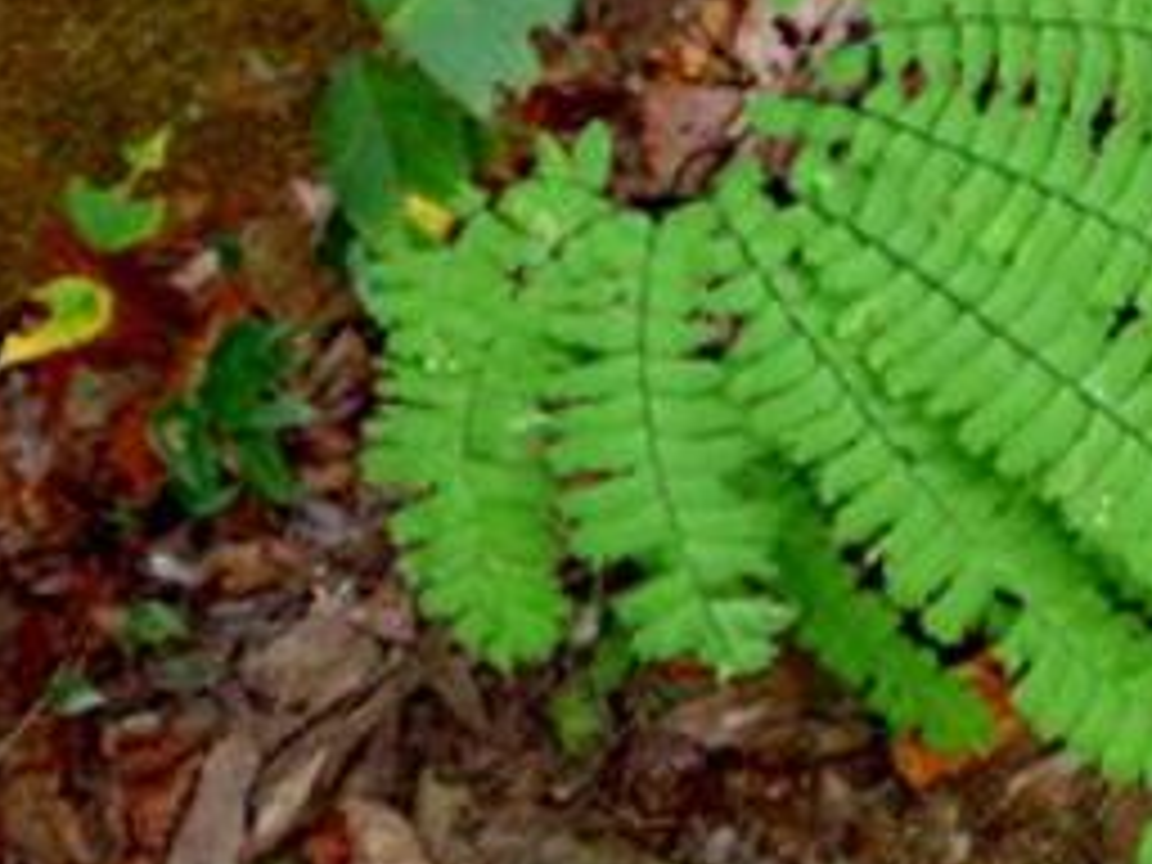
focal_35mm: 71
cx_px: 1413
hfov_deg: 24.6
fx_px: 2363
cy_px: 716
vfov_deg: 20.4
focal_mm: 5
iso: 200
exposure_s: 1/25
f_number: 3.9
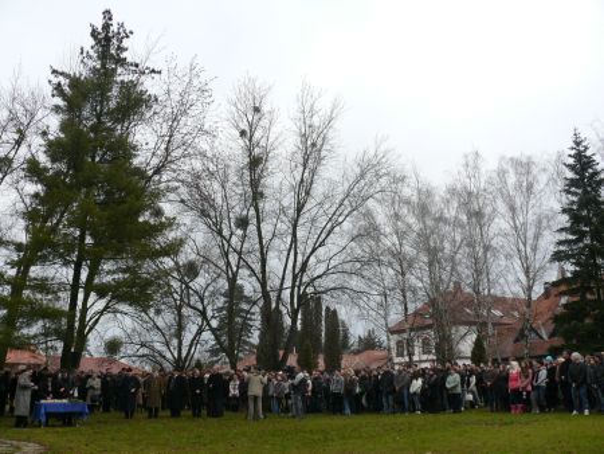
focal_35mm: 35
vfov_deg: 40.7
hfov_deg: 52.6
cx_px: 302
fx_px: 611
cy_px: 227
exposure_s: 1/100
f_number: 4
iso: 100
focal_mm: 7.4
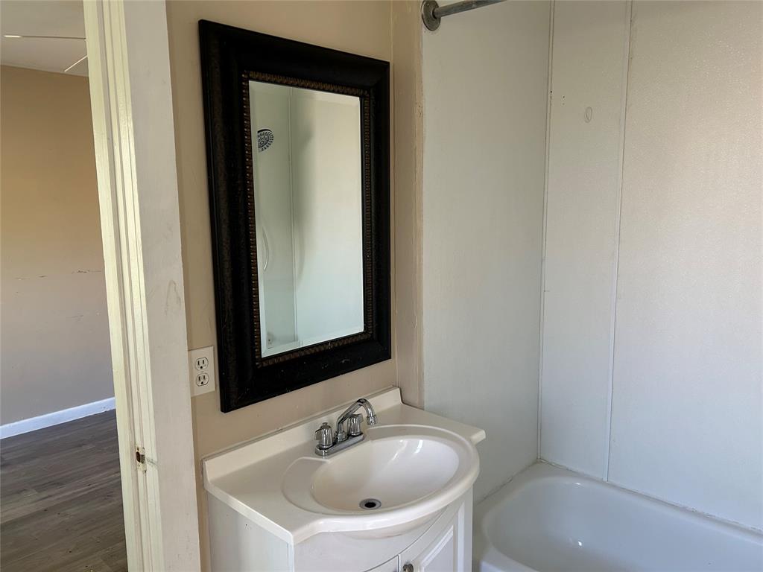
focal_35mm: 26
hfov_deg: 67.3
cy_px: 286
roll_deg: +0.6
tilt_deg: -7.8
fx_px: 573
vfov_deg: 53.1
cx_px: 382
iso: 125
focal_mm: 5.7
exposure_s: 1/91
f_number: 1.5
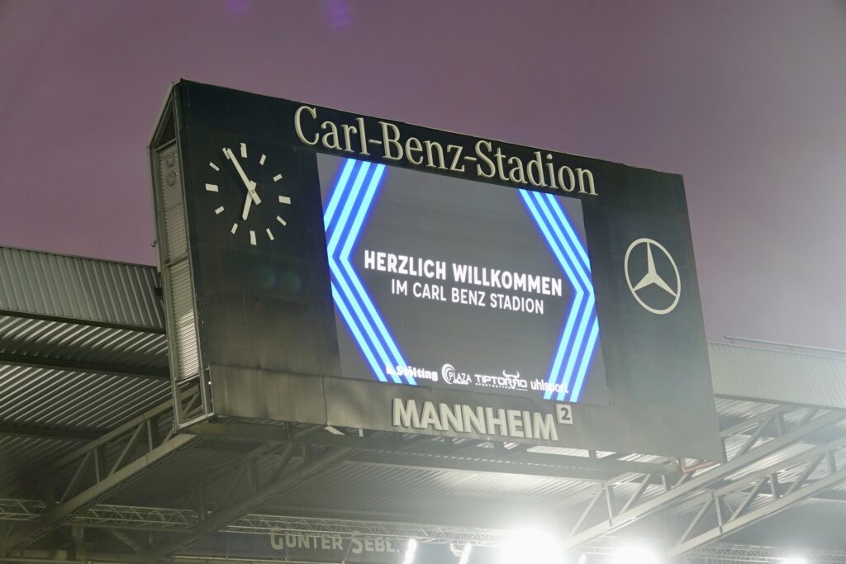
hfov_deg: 17.8
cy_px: 282
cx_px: 423
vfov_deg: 11.9
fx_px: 2703
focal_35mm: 115
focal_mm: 42.08
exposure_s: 1/125
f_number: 4
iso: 400
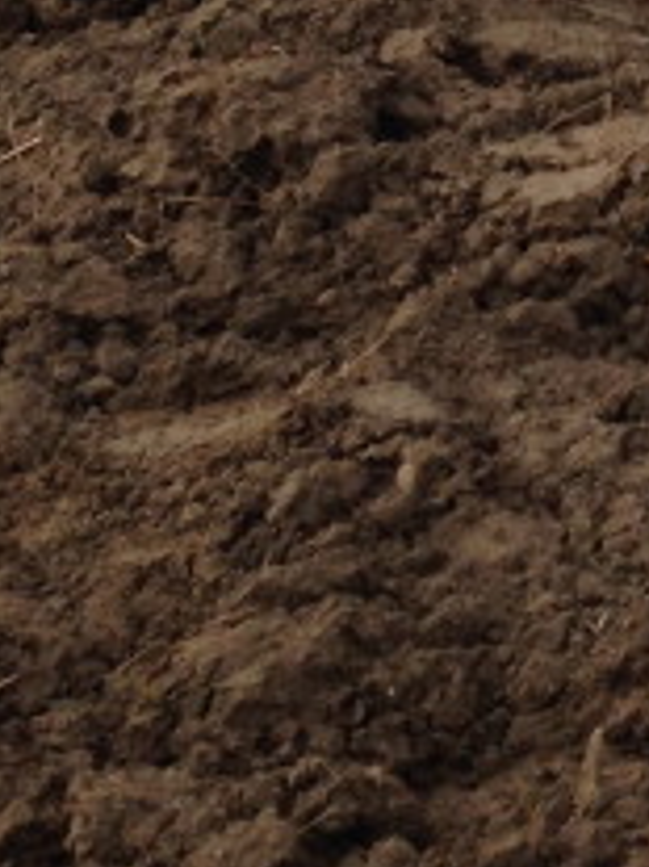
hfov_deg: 8.4
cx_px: 1532
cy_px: -540
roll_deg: -0.3
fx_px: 4079
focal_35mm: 163
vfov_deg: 11.5
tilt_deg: -10.0
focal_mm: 4.12
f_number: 2.4
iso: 50
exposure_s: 1/350
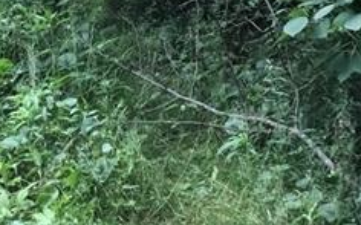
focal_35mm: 107
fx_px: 1052
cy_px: -92
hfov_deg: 19.1
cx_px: 20
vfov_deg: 11.8
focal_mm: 3.3
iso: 25
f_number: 2.4
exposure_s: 1/40
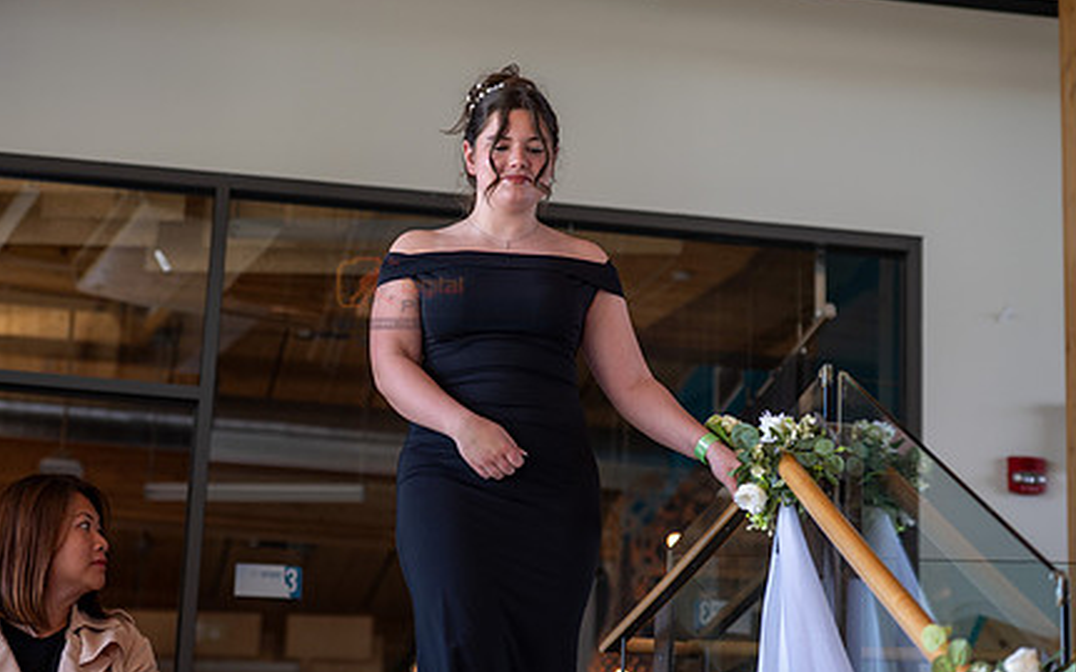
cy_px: 291
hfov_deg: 21.6
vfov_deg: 13.6
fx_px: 2814
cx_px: 444
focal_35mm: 96
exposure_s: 1/160
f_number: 3.2
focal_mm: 70
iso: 125
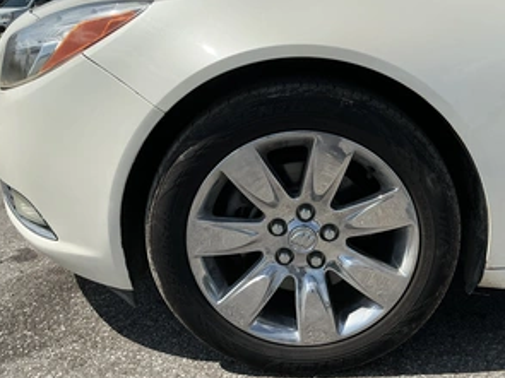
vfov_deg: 37.7
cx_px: 303
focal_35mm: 38
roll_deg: -0.5
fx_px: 554
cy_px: 195
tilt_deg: -19.5
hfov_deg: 48.7
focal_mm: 3
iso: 25
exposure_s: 1/3125
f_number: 1.8
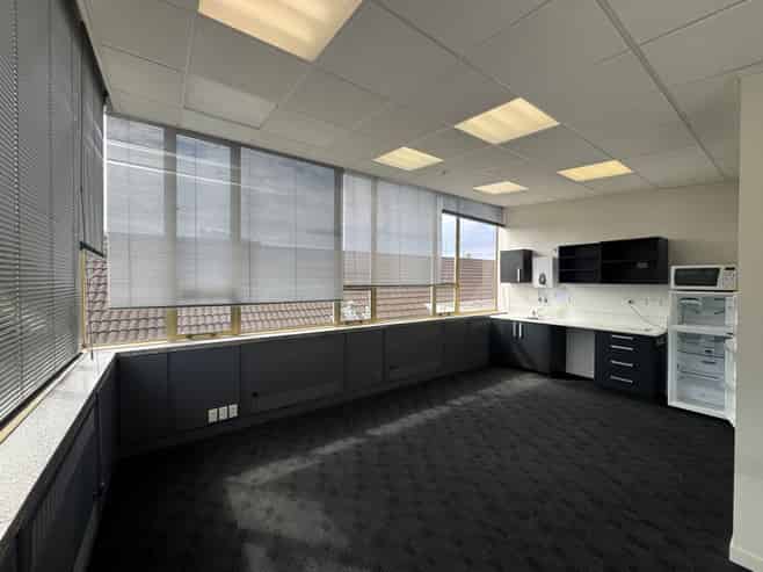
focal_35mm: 14
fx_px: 308
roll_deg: +0.1
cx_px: 382
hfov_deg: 102.1
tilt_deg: -1.2
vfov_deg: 85.6
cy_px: 286
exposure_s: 1/377
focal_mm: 2.22
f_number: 2.2
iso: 40
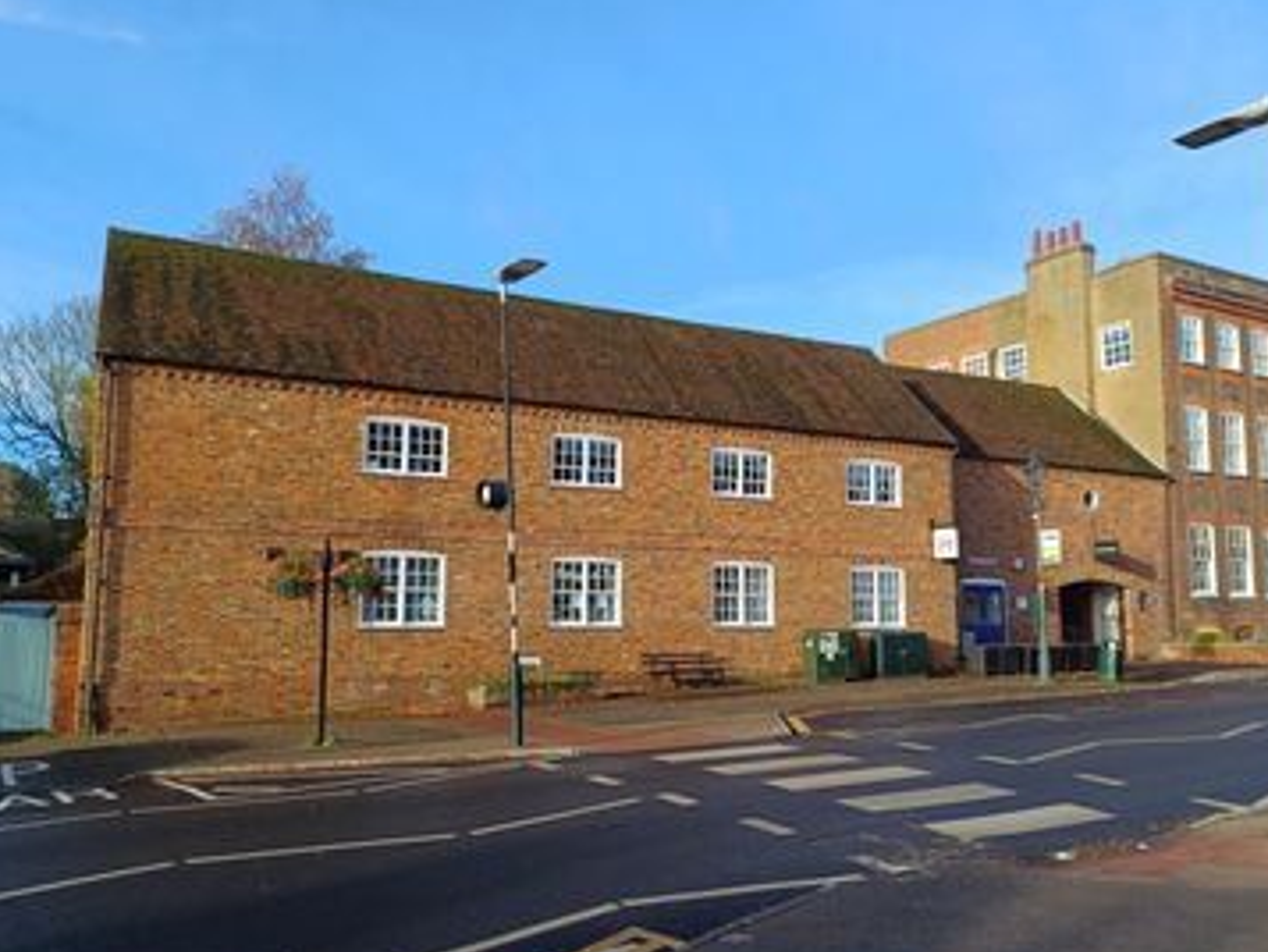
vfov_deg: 49.7
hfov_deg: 63.4
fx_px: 1026
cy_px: 512
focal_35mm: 28
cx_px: 590
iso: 50
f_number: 1.8
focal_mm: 4.65
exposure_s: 1/475
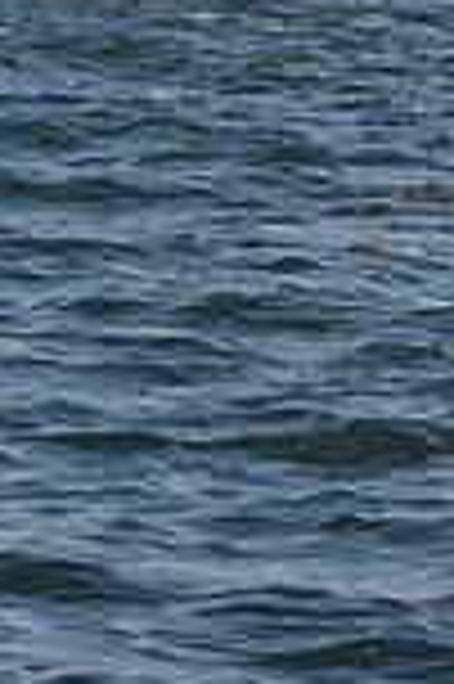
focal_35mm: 329
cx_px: 110
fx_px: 6237
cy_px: -477
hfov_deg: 4.2
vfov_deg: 6.2
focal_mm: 86
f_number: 11
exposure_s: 1/1000
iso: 320
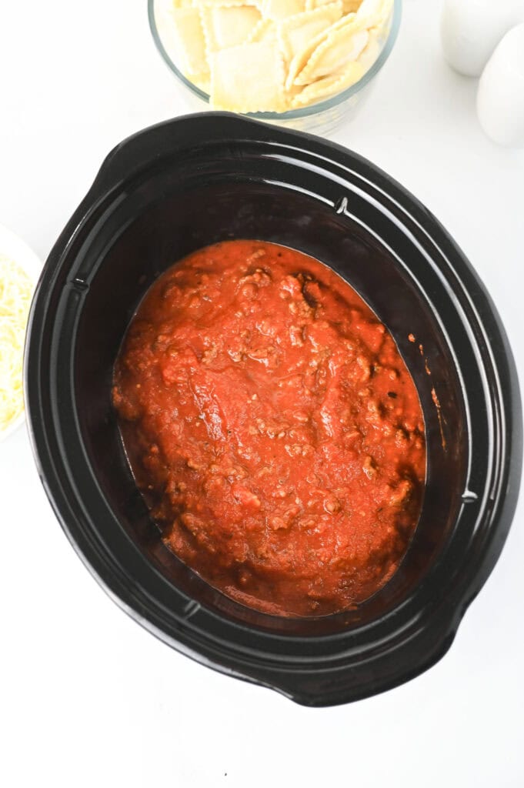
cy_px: 394
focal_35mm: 50
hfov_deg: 26.9
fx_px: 1093
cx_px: 262
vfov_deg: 39.6
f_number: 4
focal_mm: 50
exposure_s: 1/100
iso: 640
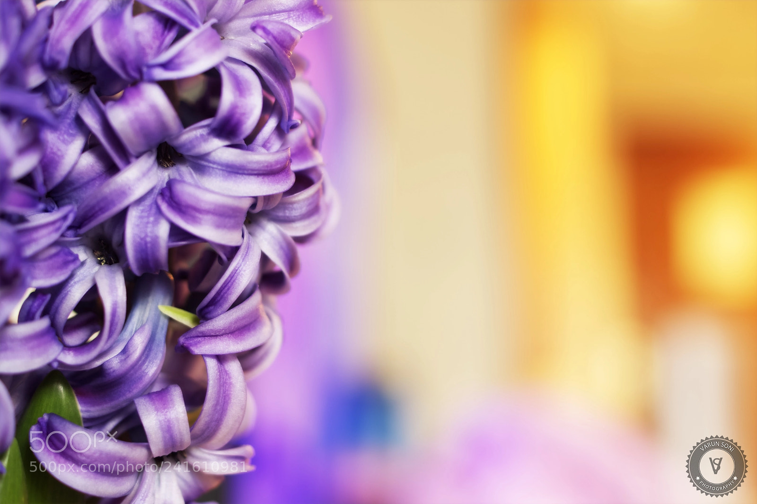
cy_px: 252
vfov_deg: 25.7
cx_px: 378
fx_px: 1104
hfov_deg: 37.9
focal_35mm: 52
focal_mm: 35
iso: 100
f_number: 2.8
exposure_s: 1/3
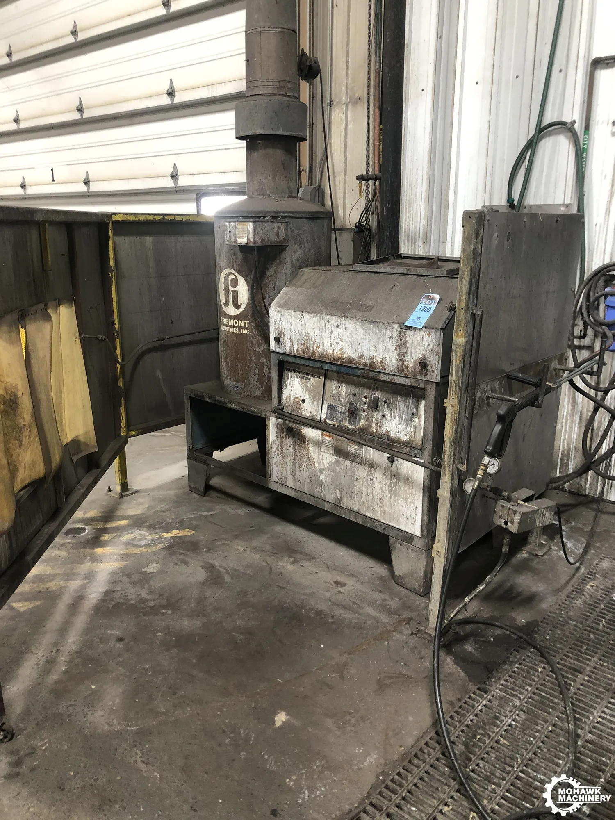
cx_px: 308
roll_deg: +0.6
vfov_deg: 63.4
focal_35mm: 28
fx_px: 663
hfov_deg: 49.7
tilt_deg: -15.2
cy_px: 410
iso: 50
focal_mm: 3.99
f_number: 1.8
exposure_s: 1/15
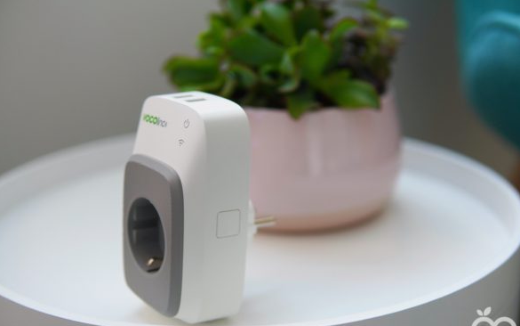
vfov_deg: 27.4
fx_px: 666
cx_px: 263
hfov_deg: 42.6
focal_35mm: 47
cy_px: 177
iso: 320
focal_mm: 30
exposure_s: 1/50
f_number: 2.2
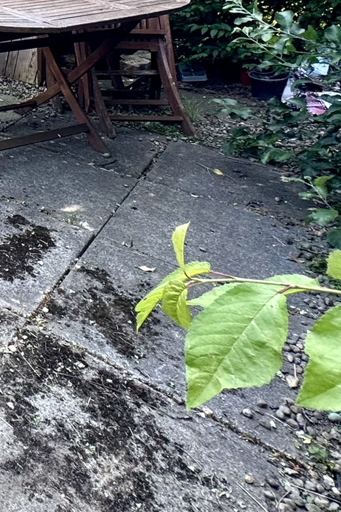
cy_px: 46
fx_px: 540
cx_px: -245
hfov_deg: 23.0
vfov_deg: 45.7
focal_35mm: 38
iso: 50
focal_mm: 2.22
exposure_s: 1/99
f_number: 2.2
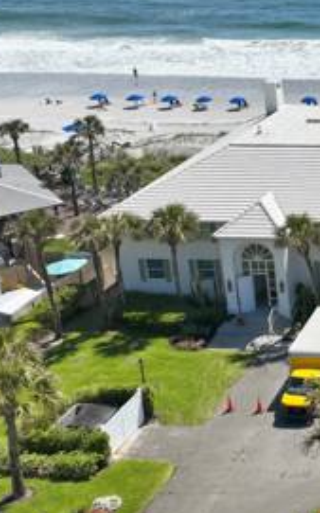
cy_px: 145
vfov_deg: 33.5
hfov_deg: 17.5
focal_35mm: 60
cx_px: 578
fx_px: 839
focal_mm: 12.3
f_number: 2.8
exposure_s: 1/3200
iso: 100
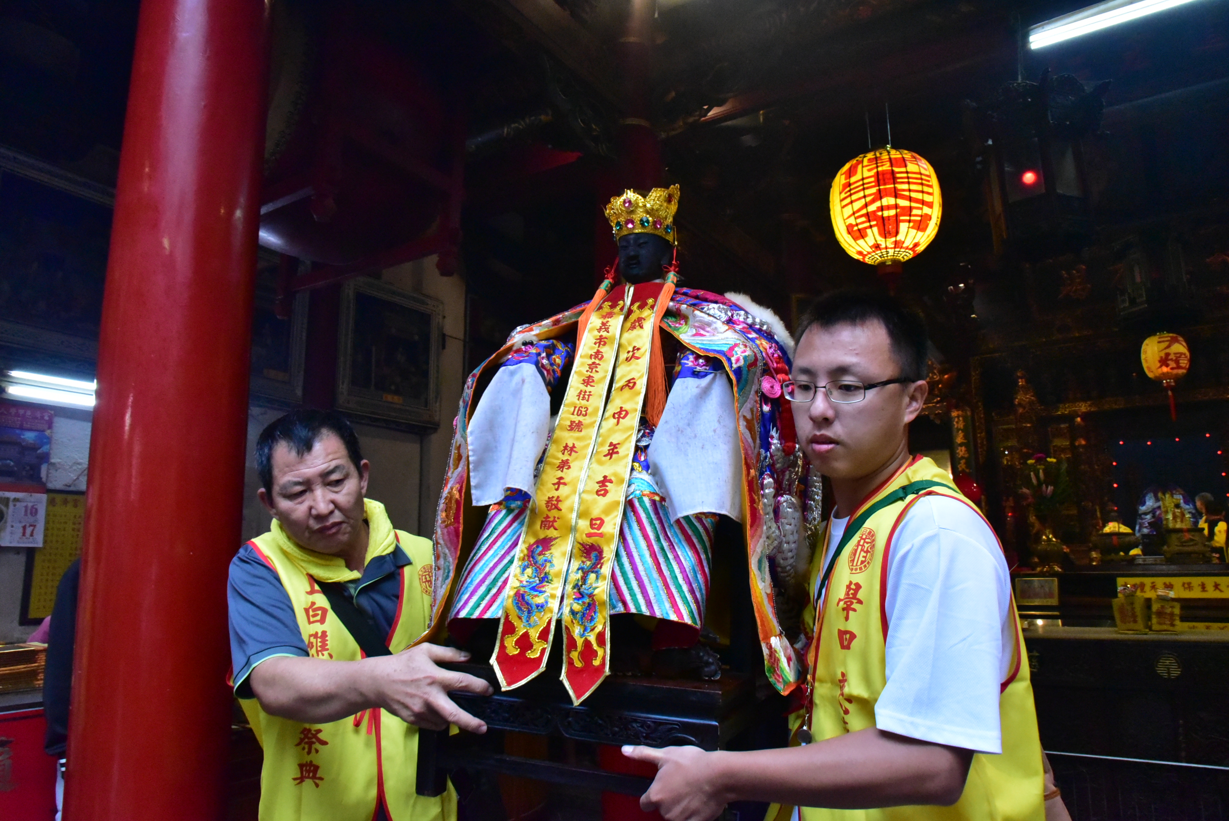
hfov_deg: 73.7
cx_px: 614
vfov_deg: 53.2
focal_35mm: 24
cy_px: 410
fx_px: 820
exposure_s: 1/160
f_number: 13
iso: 12800
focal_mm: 24
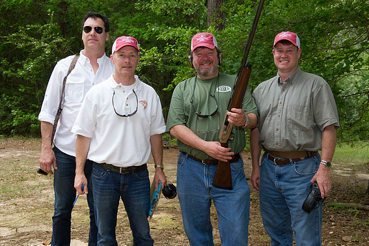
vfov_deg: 29.2
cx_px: 188
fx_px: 471
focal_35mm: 46
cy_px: 121
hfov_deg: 42.7
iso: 200
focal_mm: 45
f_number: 5.6
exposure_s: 1/100
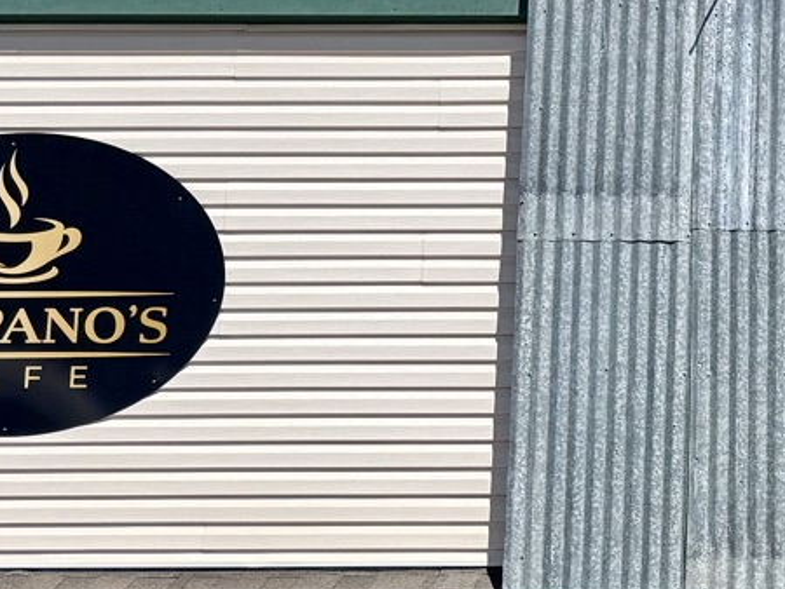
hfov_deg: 18.0
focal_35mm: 96
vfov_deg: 14.8
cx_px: 1221
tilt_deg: +10.0
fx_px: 2178
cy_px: 753
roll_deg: +1.1
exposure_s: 1/8130
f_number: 1.78
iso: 80
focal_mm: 6.76
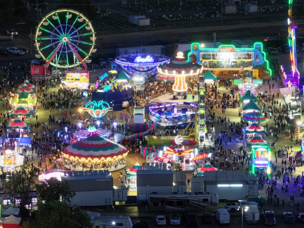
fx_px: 1458
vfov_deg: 8.9
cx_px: 152
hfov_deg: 11.9
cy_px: 114
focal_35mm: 166
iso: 760
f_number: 3.4
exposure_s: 1/15
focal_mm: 30.71
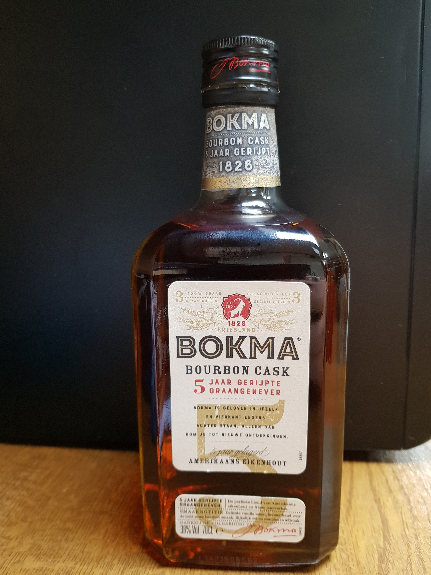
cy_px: 288
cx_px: 216
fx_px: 432
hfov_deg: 53.1
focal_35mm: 26
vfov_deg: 67.3
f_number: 1.7
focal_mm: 4.2
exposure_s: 1/30
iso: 200
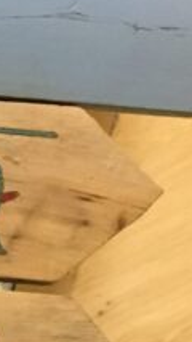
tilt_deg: -76.4
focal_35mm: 152
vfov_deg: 14.1
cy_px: 194
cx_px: -392
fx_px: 1374
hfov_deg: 7.1
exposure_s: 1/20
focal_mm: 4.15
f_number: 2.2
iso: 200
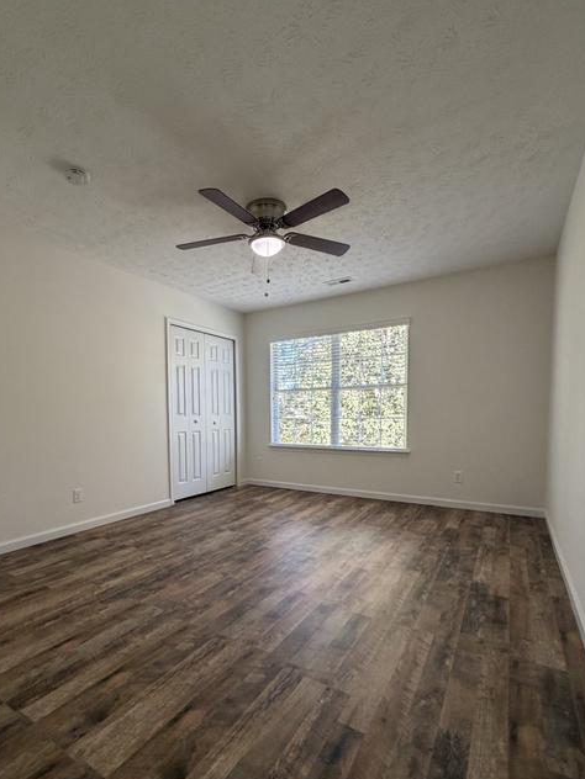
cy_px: 443
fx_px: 383
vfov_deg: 90.5
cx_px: 263
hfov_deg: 74.5
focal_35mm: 17
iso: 200
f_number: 2.2
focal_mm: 2.22
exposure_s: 1/60
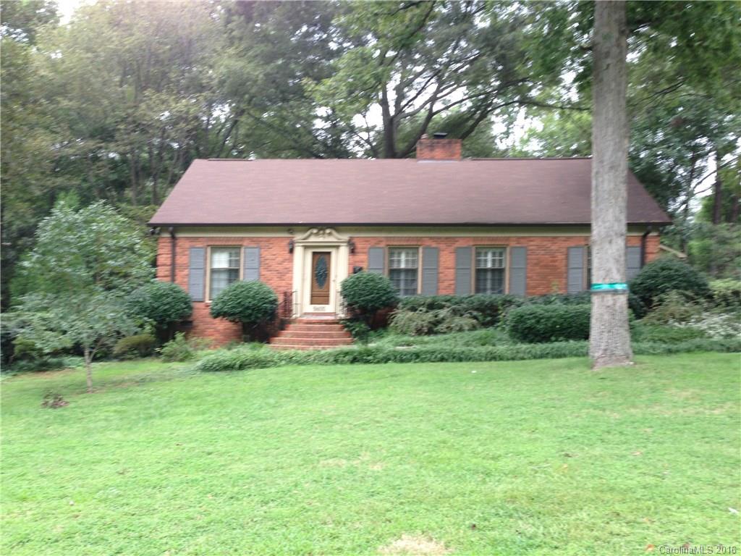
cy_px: 278
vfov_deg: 42.9
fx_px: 706
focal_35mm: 33
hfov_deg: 55.4
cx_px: 370
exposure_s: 1/125
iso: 50
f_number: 2.4
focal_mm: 4.13
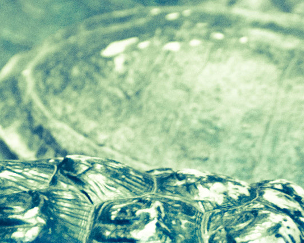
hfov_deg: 4.2
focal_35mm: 458
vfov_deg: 3.4
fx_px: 4119
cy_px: 197
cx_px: 70
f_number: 4
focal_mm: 85
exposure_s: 1/8
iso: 1600
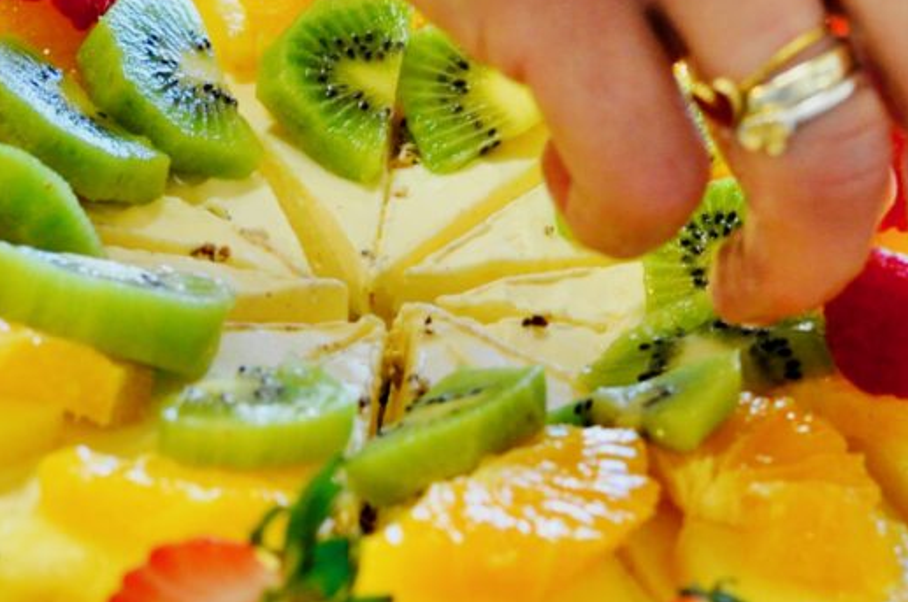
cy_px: 119
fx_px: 2619
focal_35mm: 104
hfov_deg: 19.5
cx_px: 207
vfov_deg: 13.1
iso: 1100
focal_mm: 35
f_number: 4
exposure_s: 1/60
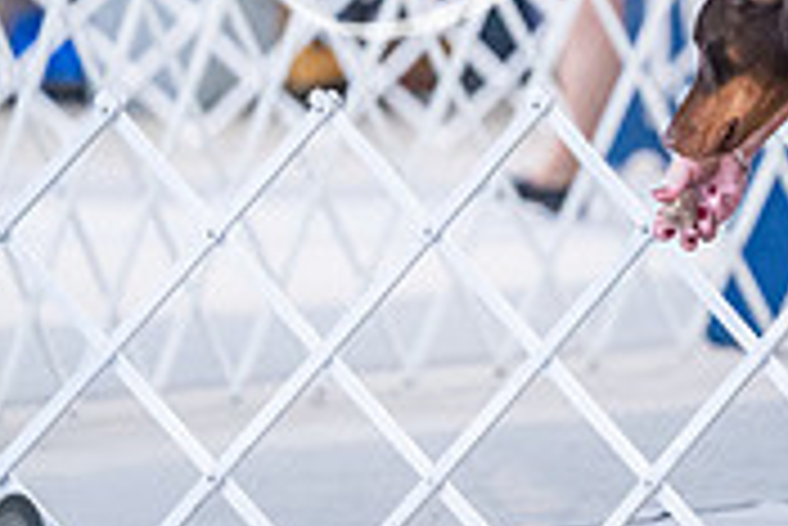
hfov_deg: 3.2
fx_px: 13889
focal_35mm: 634
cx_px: 919
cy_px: 119
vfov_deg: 2.2
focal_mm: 191
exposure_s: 1/320
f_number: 4
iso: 6400
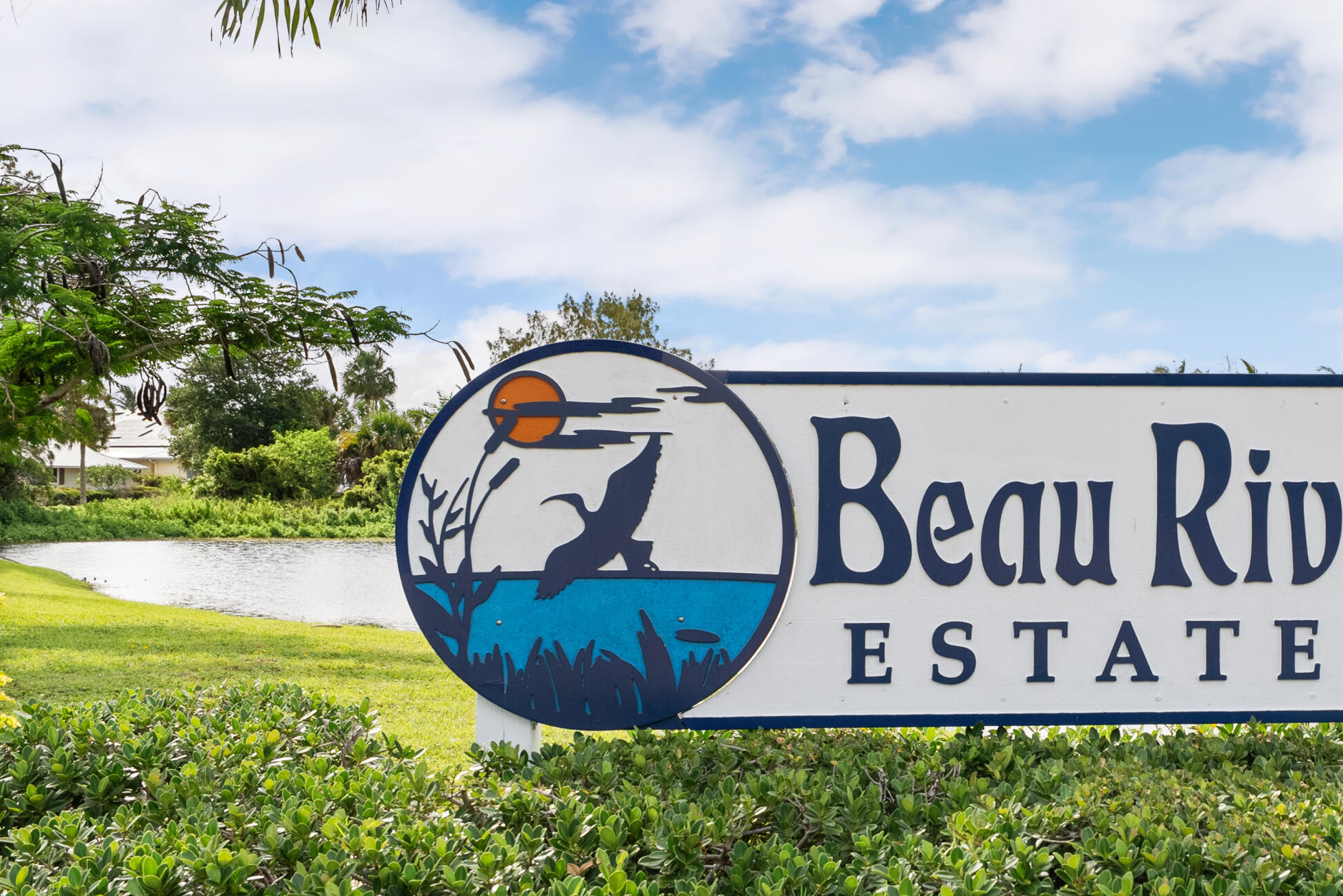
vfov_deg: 29.2
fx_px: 1716
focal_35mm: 46
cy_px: 501
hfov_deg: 41.3
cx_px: 1026
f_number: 8
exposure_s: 1/500
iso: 640
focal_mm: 30
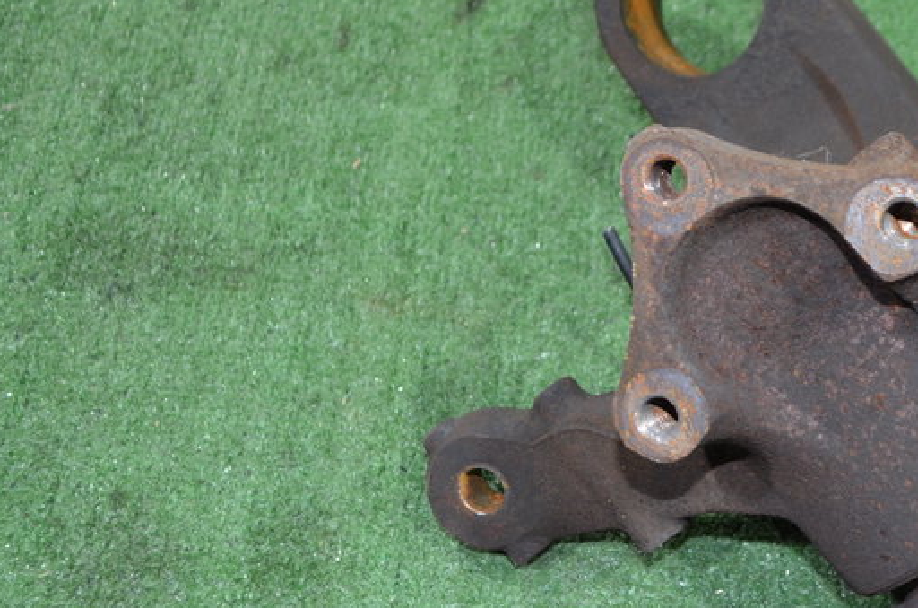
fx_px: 1374
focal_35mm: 54
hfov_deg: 35.7
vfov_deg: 24.9
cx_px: 733
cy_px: 360
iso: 900
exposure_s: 1/60
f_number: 3.5
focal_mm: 18
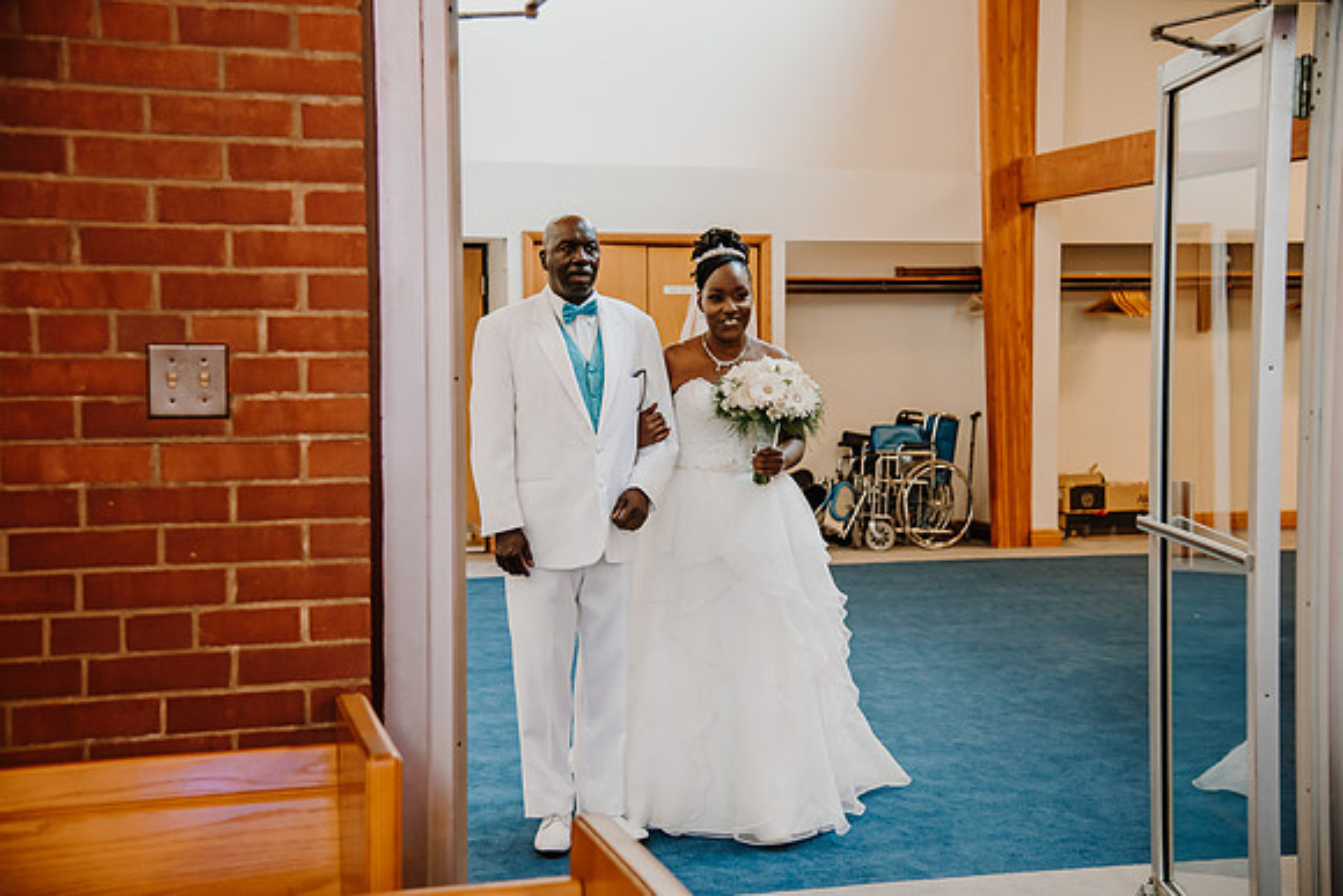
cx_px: 672
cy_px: 448
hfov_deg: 39.6
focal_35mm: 50
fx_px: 1866
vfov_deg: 27.0
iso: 900
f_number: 4
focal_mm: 50
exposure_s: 1/60
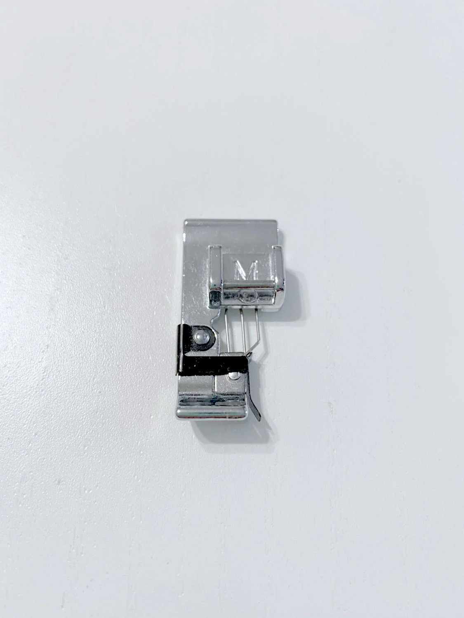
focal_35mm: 26
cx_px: 232
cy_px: 309
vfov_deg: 67.3
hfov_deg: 53.1
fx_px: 465
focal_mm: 4.2
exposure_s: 1/50
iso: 125
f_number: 1.8
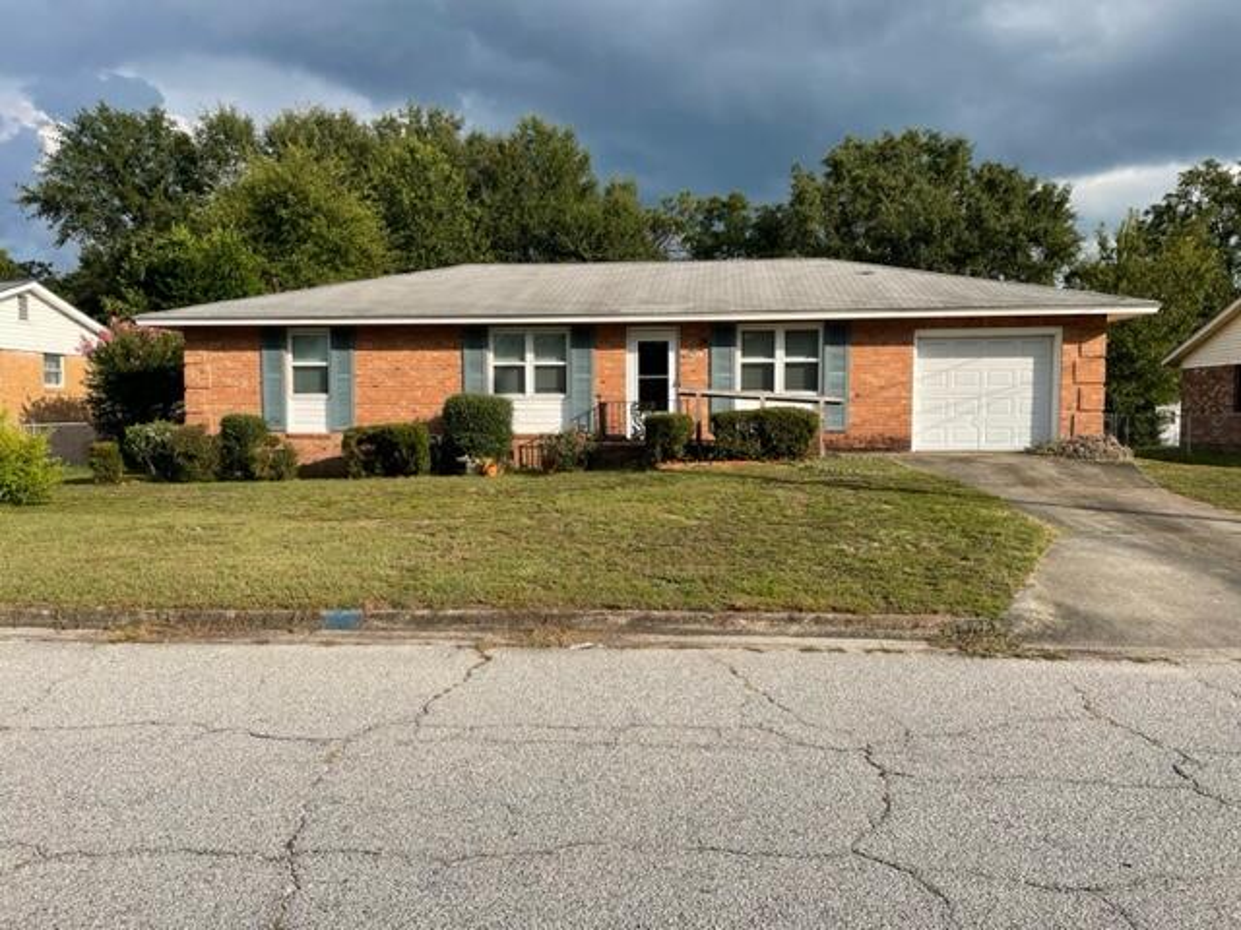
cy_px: 465
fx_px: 932
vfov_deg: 53.1
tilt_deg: -3.8
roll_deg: +0.1
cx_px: 620
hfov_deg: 67.3
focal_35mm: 26
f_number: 1.6
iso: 32
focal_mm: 4.2
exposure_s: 1/2817
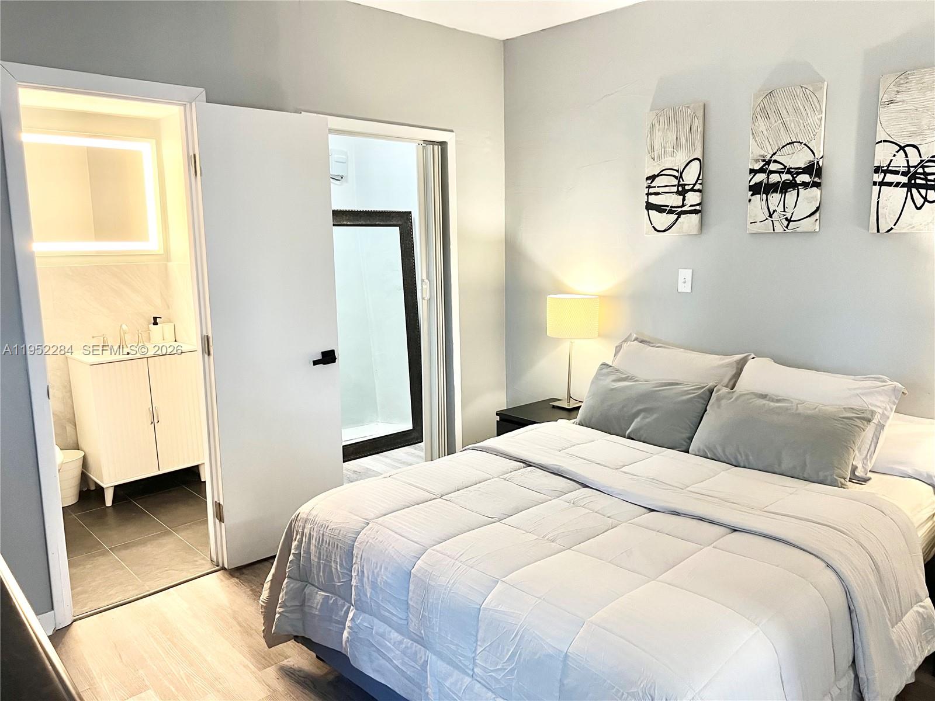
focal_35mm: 26
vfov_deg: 53.1
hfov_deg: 67.3
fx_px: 702
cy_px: 350
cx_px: 468
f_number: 1.5
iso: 200
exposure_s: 1/60
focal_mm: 5.7
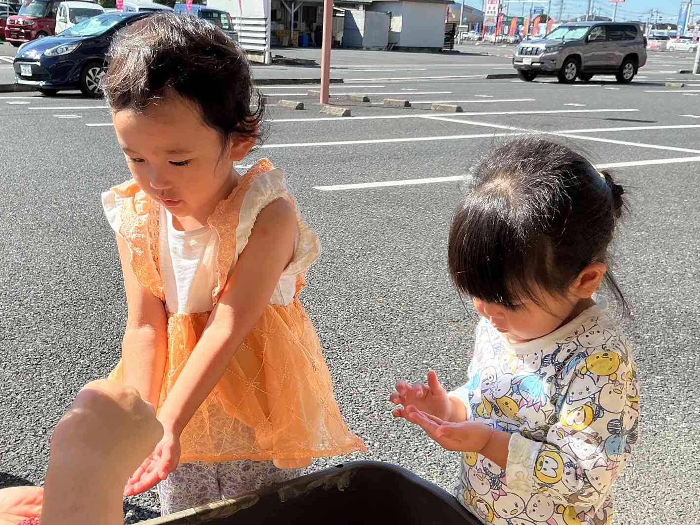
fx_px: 829
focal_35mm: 41
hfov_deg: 45.7
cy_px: 358
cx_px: 316
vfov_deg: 34.7
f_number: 1.8
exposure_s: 1/997
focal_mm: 3
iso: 25
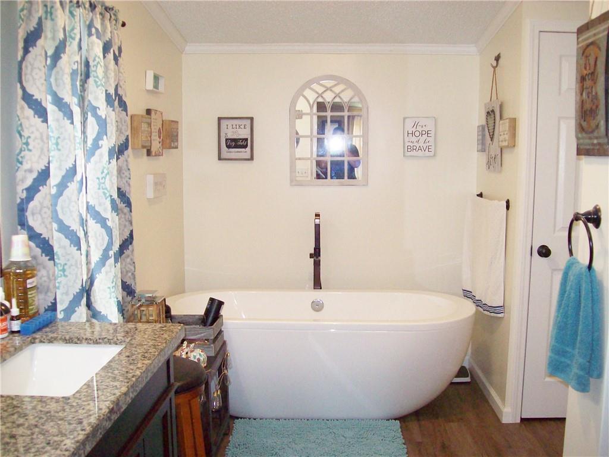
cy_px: 228
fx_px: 633
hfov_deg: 51.4
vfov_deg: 39.7
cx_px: 304
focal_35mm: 36
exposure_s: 1/64
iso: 200
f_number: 2.7
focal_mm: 6
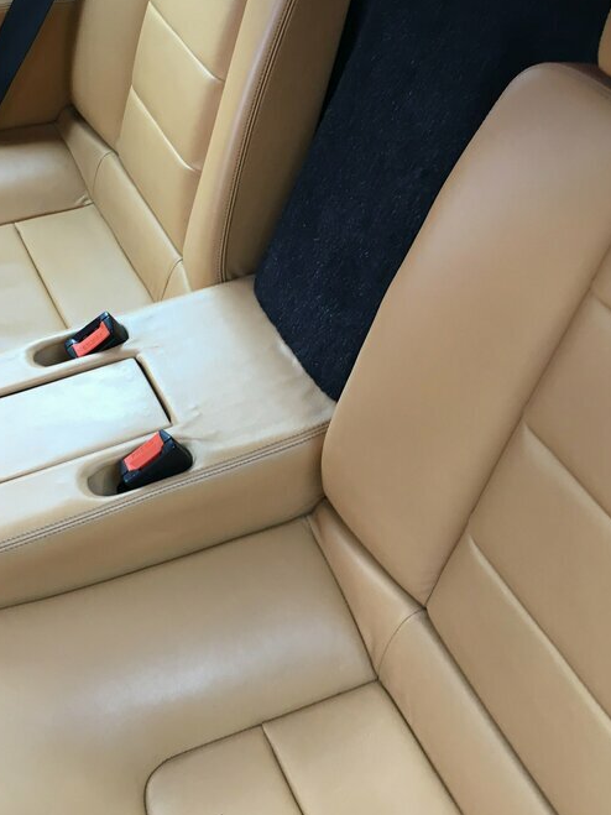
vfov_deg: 42.9
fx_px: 1036
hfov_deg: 32.7
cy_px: 352
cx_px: 231
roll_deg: +2.2
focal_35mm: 44
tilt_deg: -39.6
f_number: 2.2
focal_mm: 4.15
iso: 25
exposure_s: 1/33
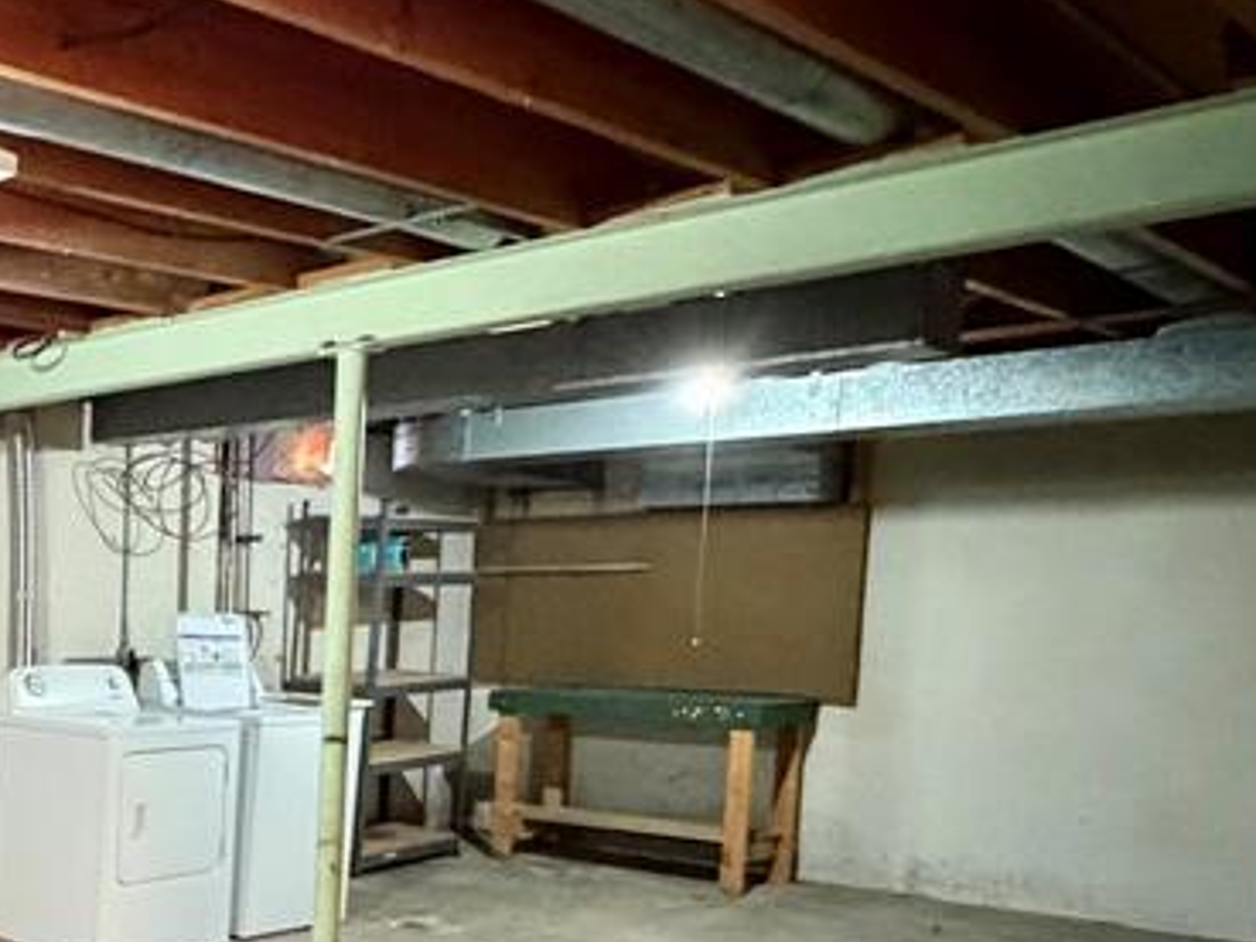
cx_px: -177
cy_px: 744
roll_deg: +0.0
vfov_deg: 35.7
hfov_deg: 38.2
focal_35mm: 39
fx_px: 1415
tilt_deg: -6.0
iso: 1000
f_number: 2.2
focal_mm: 2.22
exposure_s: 1/40
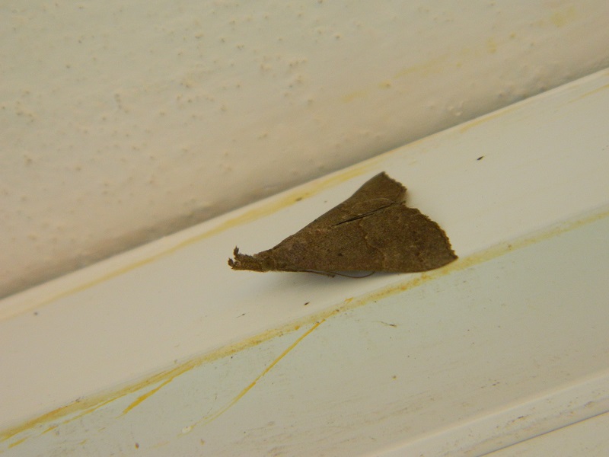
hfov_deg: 19.1
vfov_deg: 14.4
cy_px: 228
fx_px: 1812
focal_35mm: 103
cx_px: 304
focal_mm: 18.6
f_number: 4.5
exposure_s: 1/60
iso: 280
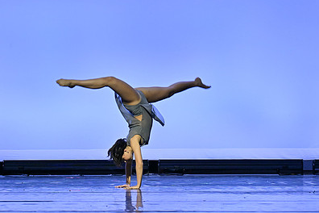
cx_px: 130
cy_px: 109
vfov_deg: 7.4
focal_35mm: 186
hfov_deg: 11.1
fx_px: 1648
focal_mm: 85
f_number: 2.8
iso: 500
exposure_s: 1/500
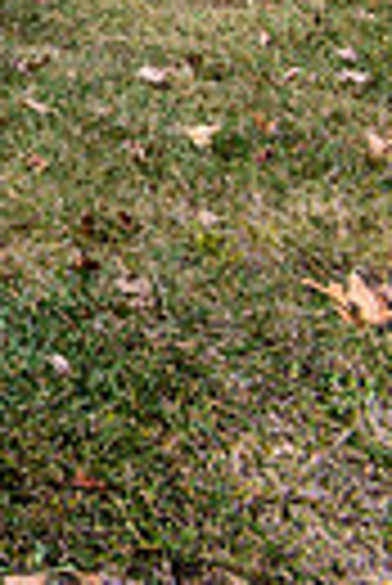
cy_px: -272
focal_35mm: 76
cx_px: -879
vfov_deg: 22.3
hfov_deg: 10.4
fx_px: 1238
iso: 100
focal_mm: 17
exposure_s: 1/160
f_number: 9
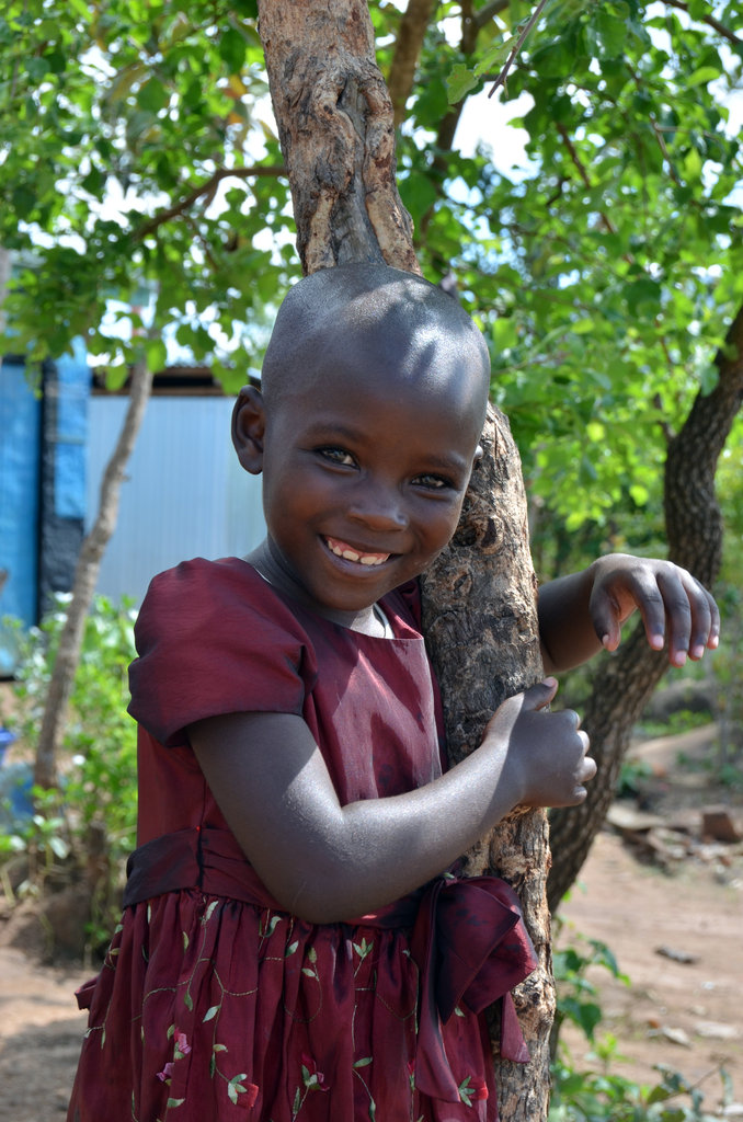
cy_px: 561
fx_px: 1960
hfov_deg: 21.5
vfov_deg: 32.0
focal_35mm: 63
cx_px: 372
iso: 200
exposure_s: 1/200
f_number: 7.1
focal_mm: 42
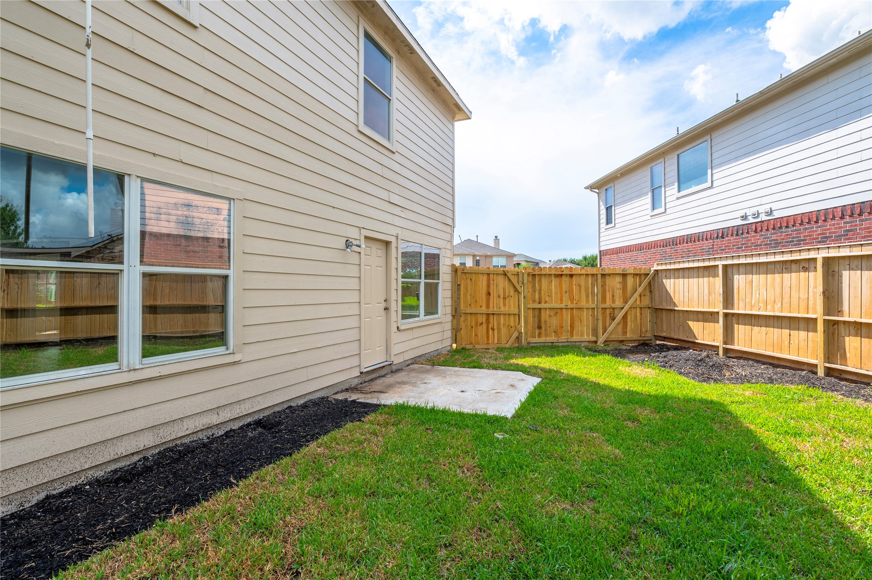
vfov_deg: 73.7
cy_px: 290
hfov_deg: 96.8
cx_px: 436
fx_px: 387
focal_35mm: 16
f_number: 14
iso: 125
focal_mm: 16
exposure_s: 1/80
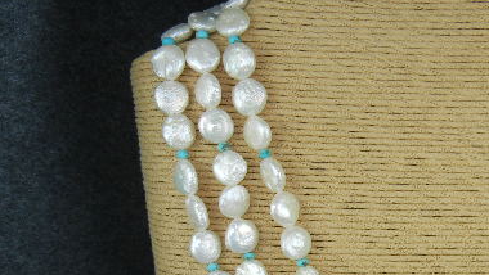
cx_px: 389
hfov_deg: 36.6
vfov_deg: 21.4
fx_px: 713
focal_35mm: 55
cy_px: 245
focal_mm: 5.4
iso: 175
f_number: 3.5
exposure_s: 1/35.4
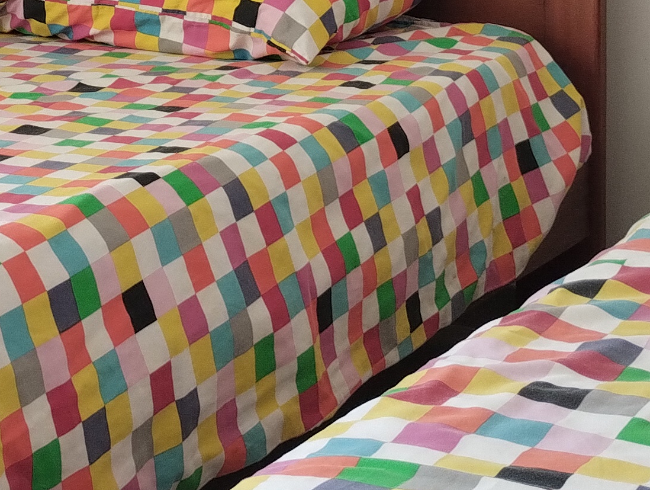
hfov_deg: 18.6
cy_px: -233
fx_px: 1956
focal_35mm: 104
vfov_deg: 13.5
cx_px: 63
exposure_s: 1/60
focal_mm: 4.27
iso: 258
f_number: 1.8
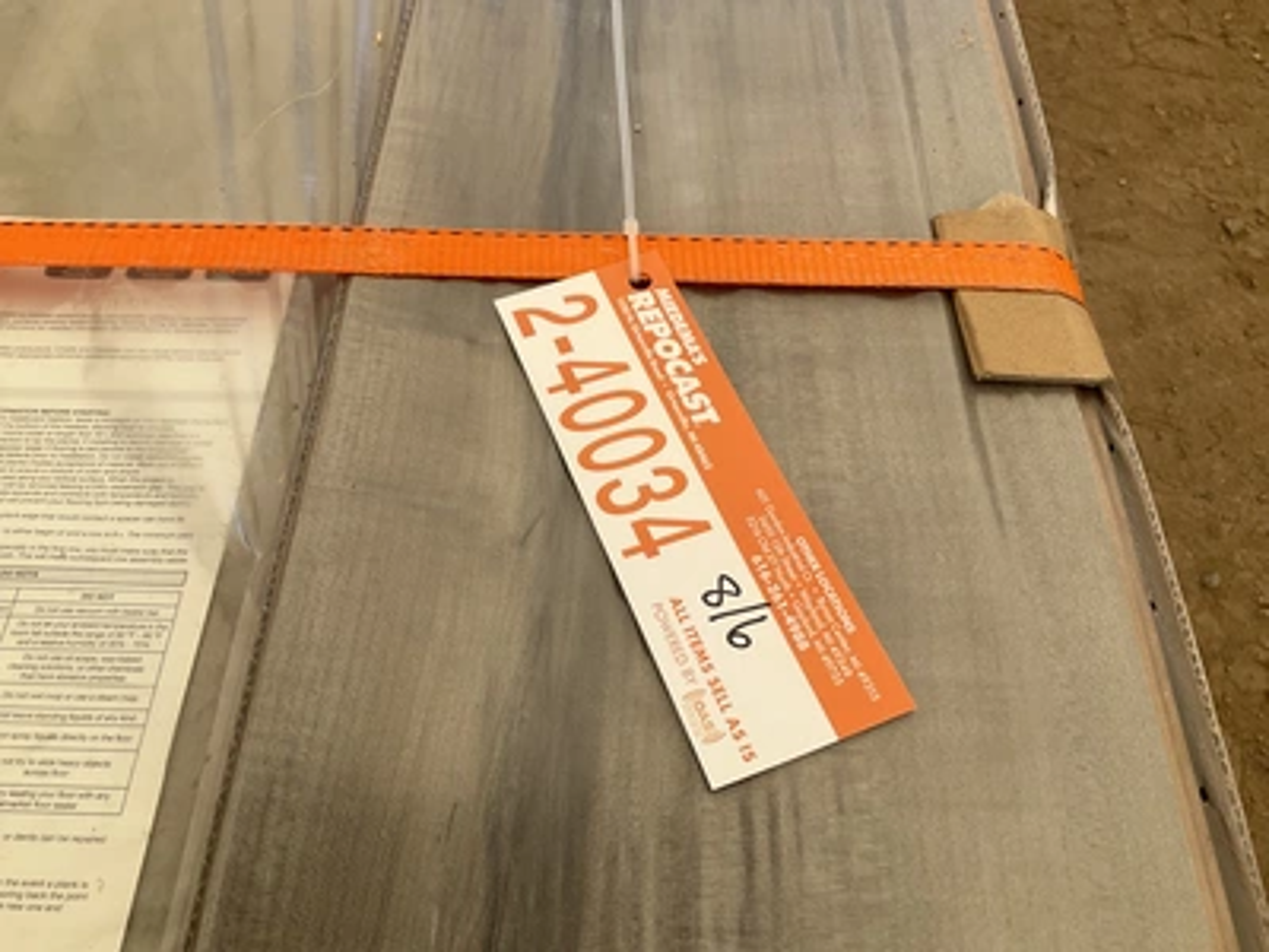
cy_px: 476
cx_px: 634
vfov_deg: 48.2
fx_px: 1063
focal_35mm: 29
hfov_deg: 61.7
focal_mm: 3
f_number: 1.8
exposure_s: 1/270
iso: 25
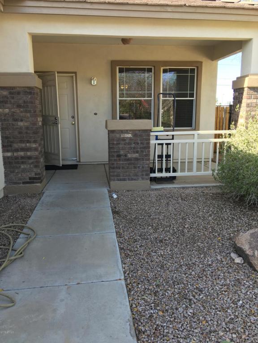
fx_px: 288
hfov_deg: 48.2
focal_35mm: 29
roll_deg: -0.5
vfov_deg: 61.7
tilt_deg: -10.8
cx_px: 129
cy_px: 172
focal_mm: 4.15
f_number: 2.2
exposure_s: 1/124
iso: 25
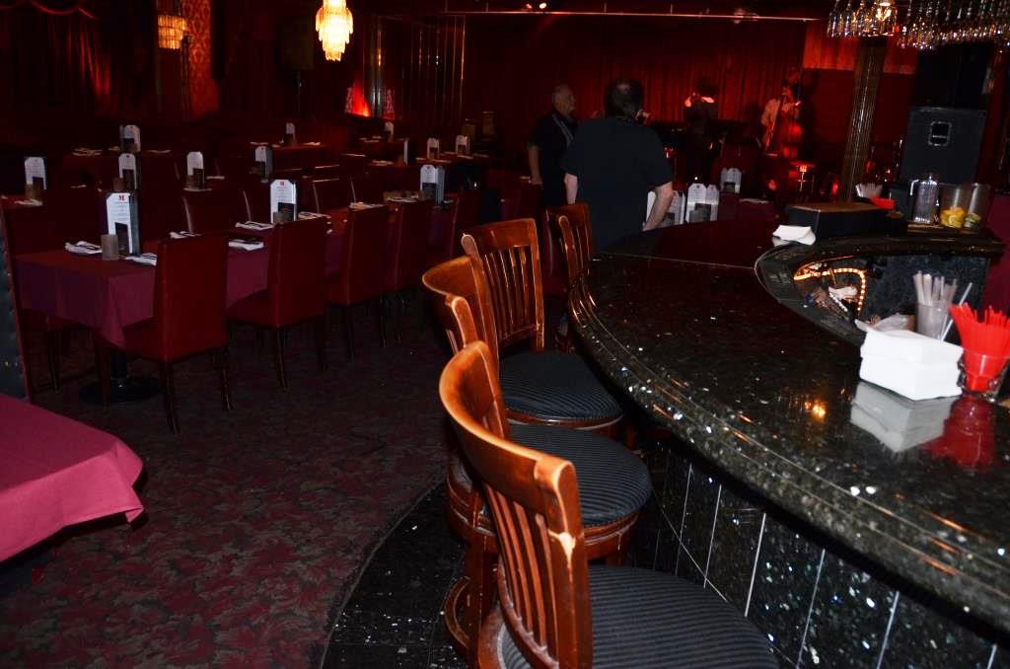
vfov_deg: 47.7
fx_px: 756
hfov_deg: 67.5
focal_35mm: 27
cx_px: 505
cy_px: 334
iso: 800
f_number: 3.5
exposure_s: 1/60
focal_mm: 18
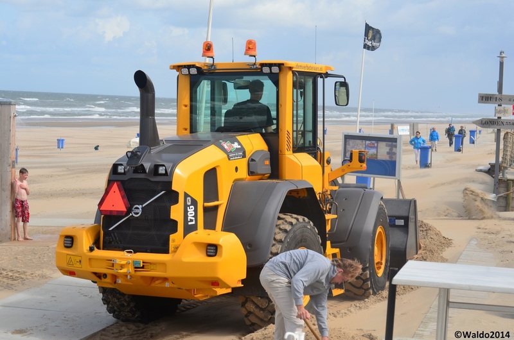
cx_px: 257
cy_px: 170
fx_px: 1176
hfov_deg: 24.7
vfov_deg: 16.5
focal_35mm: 82
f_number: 11
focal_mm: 55
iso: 125
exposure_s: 1/125
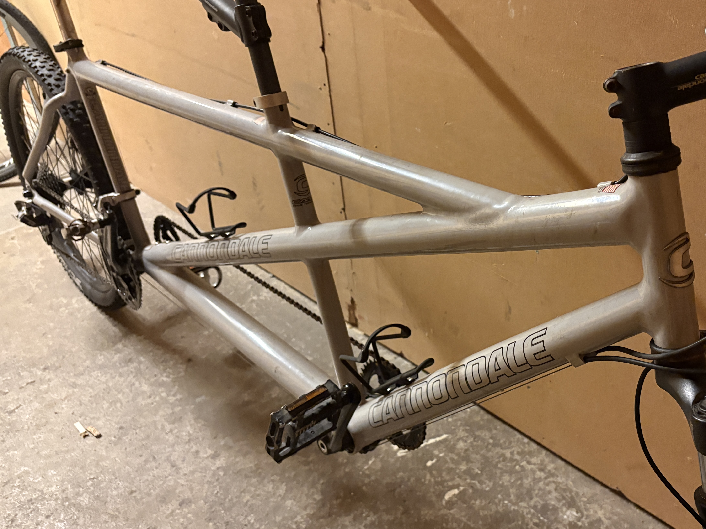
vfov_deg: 41.8
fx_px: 693
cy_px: 260
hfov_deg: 53.1
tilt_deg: -34.7
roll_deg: +2.3
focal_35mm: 34
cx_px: 459
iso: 640
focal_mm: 5.96
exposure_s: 1/33
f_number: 1.6
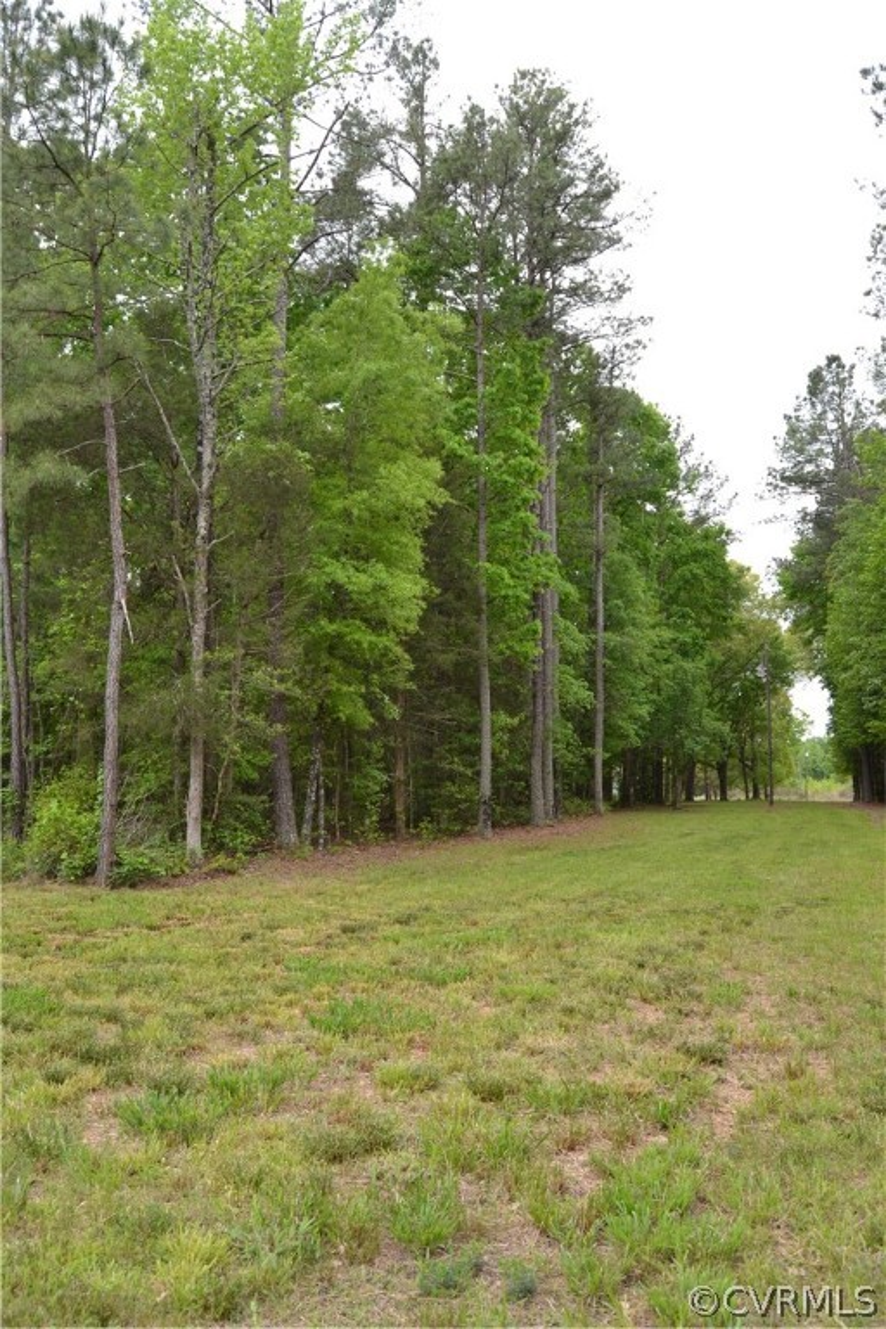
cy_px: 664
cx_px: 443
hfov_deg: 47.9
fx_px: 997
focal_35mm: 27
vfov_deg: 67.4
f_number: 5.6
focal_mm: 18
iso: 125
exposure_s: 1/125
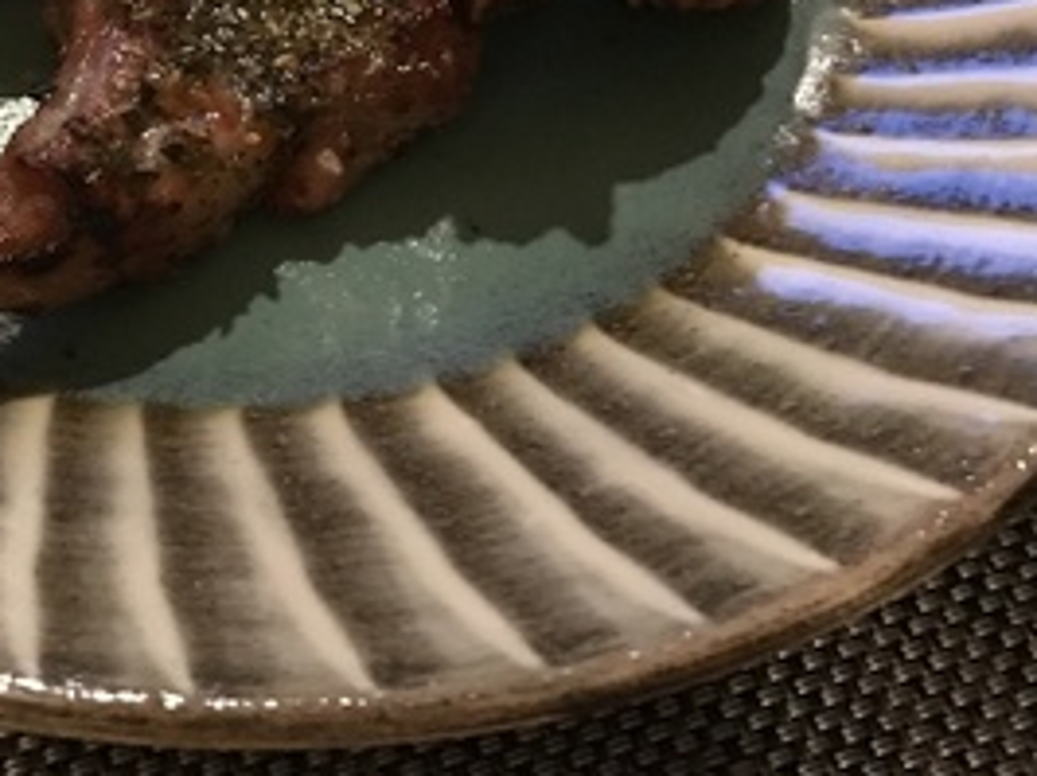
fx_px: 1766
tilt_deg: -51.1
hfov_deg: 31.2
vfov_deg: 23.8
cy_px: 16
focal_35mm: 59
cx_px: 97
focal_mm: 3.99
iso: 80
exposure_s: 1/5
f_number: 1.8
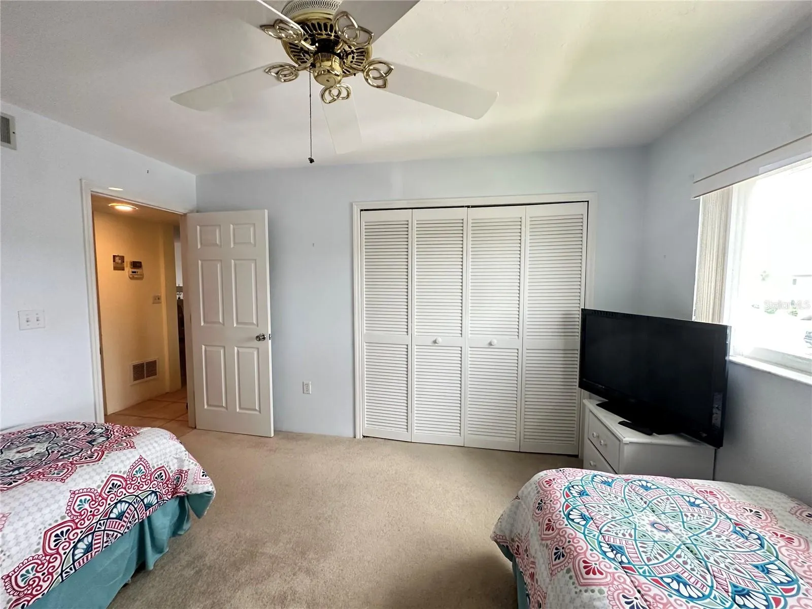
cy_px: 304
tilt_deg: -4.5
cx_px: 406
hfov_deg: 102.1
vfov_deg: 85.7
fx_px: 328
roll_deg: +0.3
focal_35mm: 14
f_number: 2.2
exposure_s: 1/99
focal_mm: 2.22
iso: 320
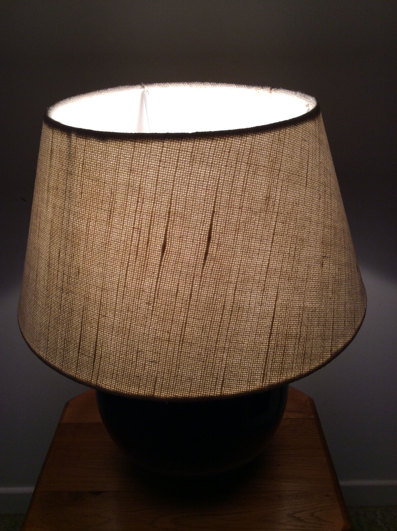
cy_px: 266
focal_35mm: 32
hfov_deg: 44.1
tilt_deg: -25.5
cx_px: 198
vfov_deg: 56.9
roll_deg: +3.3
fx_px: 491
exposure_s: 1/122
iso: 32
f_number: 2.4
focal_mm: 3.3
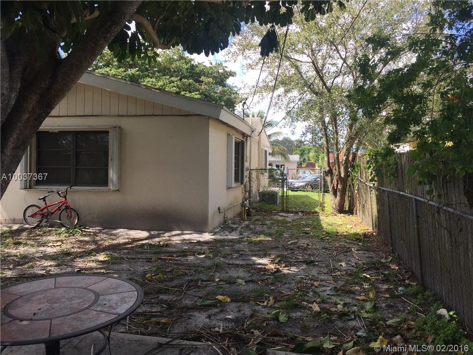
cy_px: 178
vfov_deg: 48.2
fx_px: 396
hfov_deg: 61.7
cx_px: 236
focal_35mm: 29
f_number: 2.2
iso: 32
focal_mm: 4.15
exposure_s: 1/638
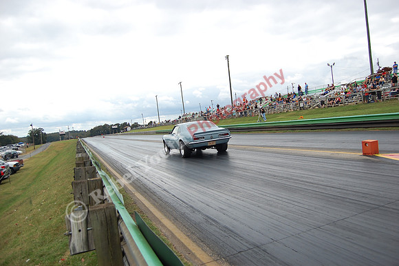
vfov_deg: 47.9
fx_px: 299
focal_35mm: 27
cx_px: 200
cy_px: 133
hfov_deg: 67.4
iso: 200
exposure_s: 1/1000
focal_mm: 18
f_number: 4
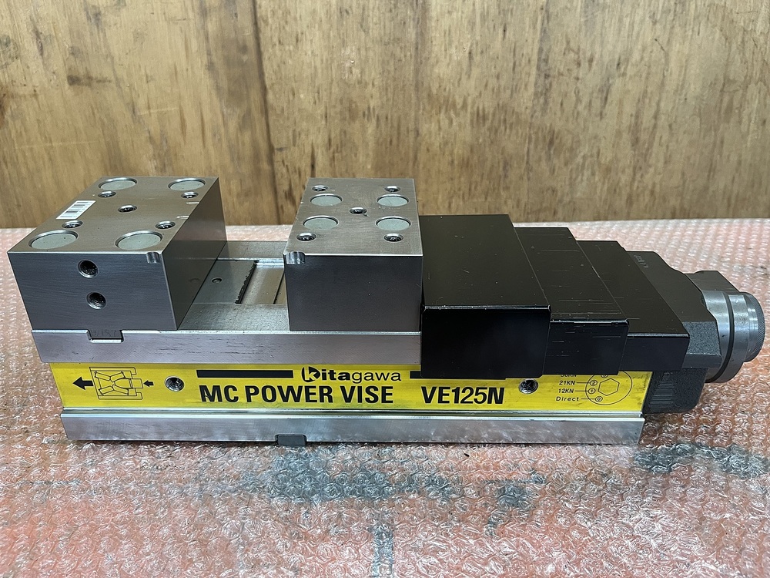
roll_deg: +1.6
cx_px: 385
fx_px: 578
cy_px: 289
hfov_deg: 67.3
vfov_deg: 53.1
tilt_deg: -30.2
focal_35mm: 26
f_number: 1.6
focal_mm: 5.1
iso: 200
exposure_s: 1/60
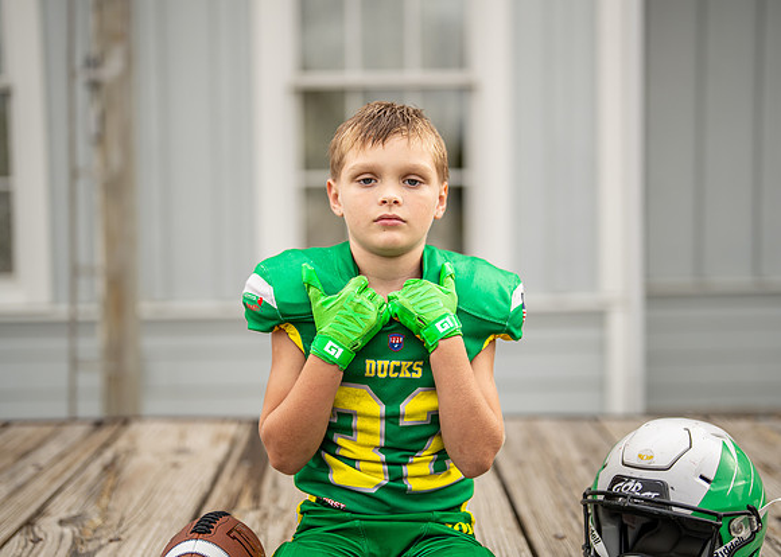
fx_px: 1207
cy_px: 272
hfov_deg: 35.9
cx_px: 396
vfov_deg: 26.0
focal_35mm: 54
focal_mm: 50
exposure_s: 1/1600
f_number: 1.2
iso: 125
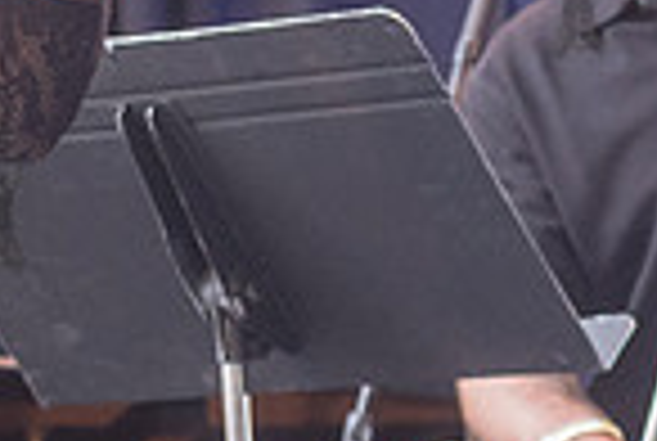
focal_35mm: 403
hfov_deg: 5.1
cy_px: -425
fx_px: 7370
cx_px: -203
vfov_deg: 3.4
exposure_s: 1/250
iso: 2000
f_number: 5
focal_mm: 80
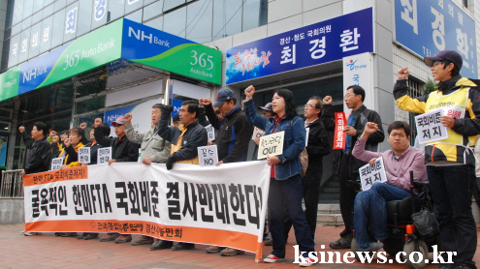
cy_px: 129
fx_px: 445
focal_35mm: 35
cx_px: 240
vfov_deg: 33.7
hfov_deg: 56.6
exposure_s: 1/250
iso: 800
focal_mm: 22
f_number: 8
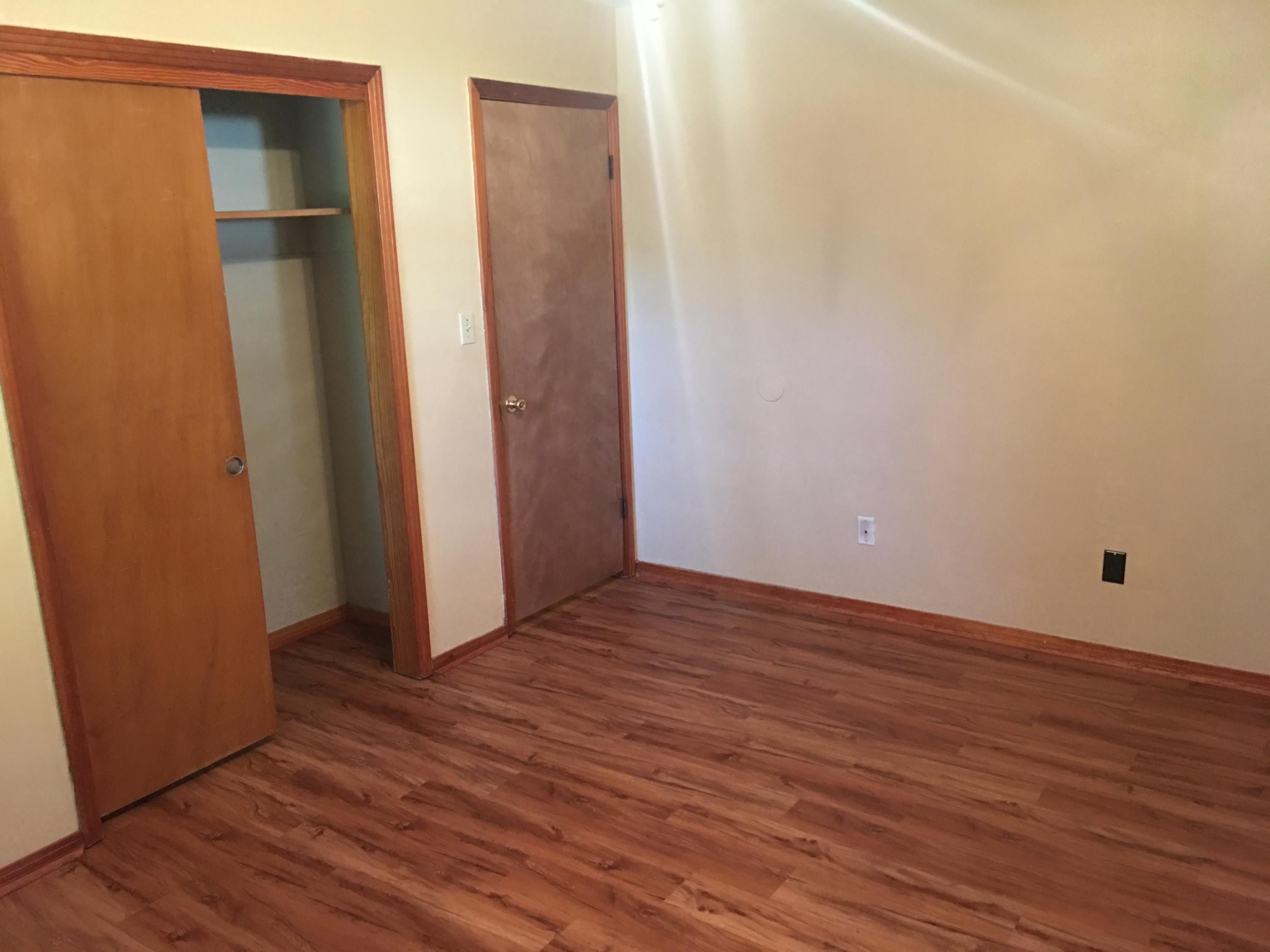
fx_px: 1064
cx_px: 635
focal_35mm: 29
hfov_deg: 61.7
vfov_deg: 48.2
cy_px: 476
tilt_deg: -12.0
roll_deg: +1.9
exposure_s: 1/4
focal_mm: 4.15
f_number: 2.2
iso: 64
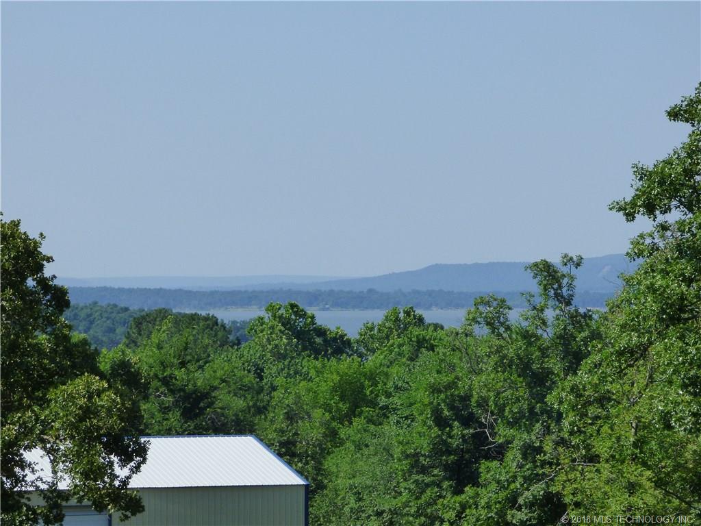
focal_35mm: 191
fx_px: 3868
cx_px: 350
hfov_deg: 10.4
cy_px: 263
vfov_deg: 7.8
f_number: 6.3
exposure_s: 1/640
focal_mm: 31.05
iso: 200
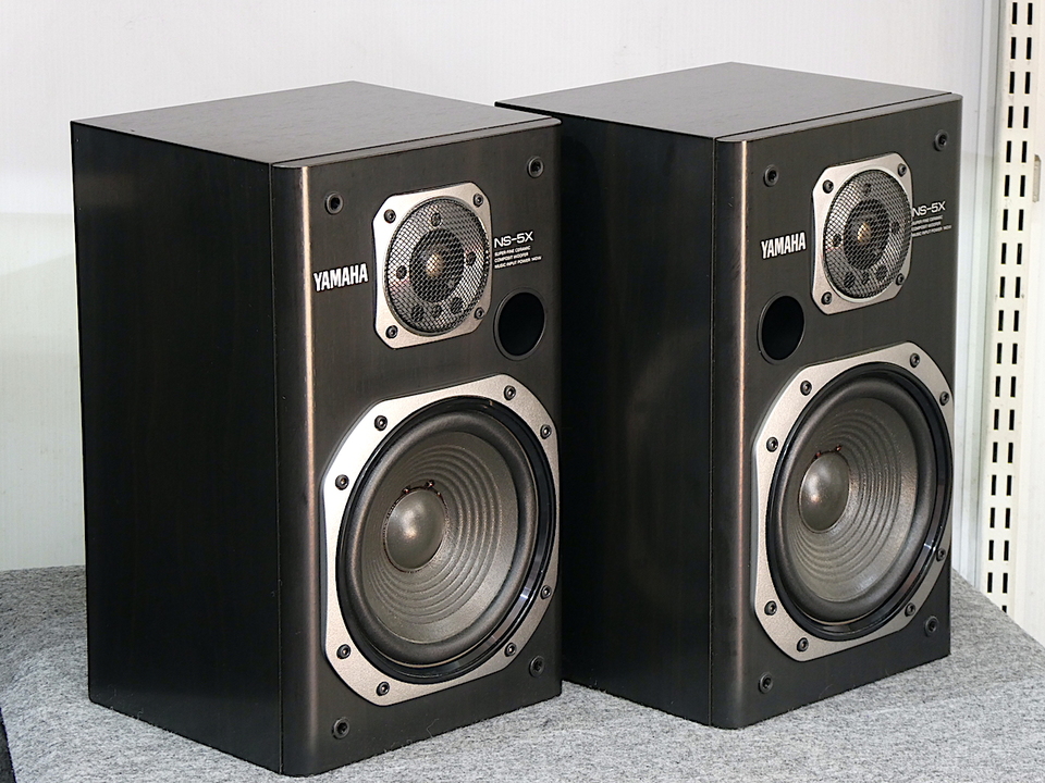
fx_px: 3472
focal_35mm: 115
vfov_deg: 12.9
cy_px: 392
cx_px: 522
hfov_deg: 17.1
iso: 200
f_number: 5.1
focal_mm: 20.6
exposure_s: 1/5
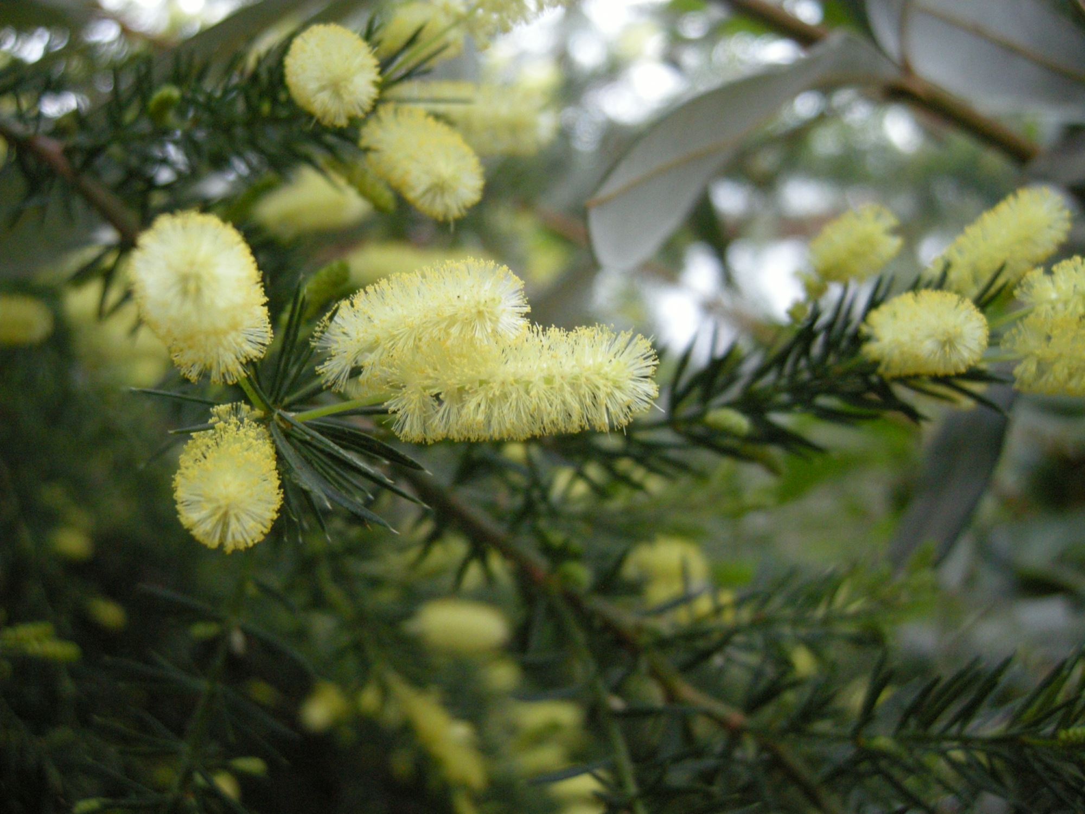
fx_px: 1097
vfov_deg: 40.7
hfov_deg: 52.6
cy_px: 407
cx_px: 542
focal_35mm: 35
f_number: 2.7
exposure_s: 1/30
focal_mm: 7.5
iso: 400
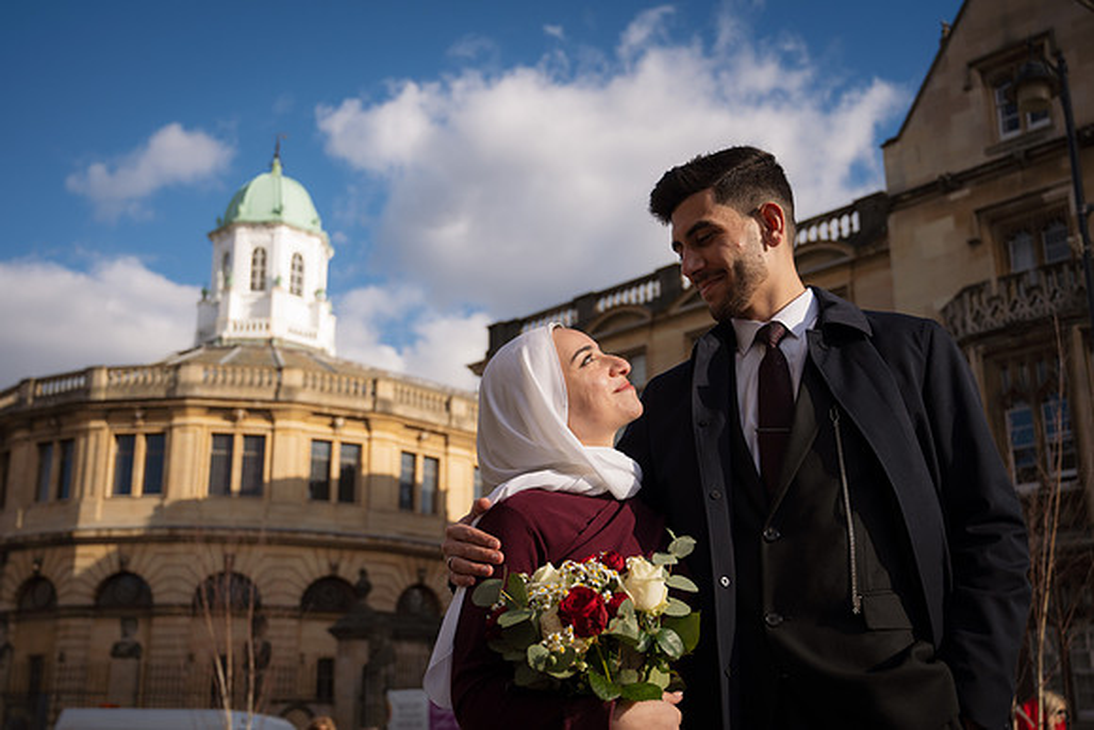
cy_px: 373
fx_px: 1244
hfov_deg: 47.5
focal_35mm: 41
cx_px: 535
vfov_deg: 32.7
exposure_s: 1/800
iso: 100
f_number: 4
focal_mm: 40
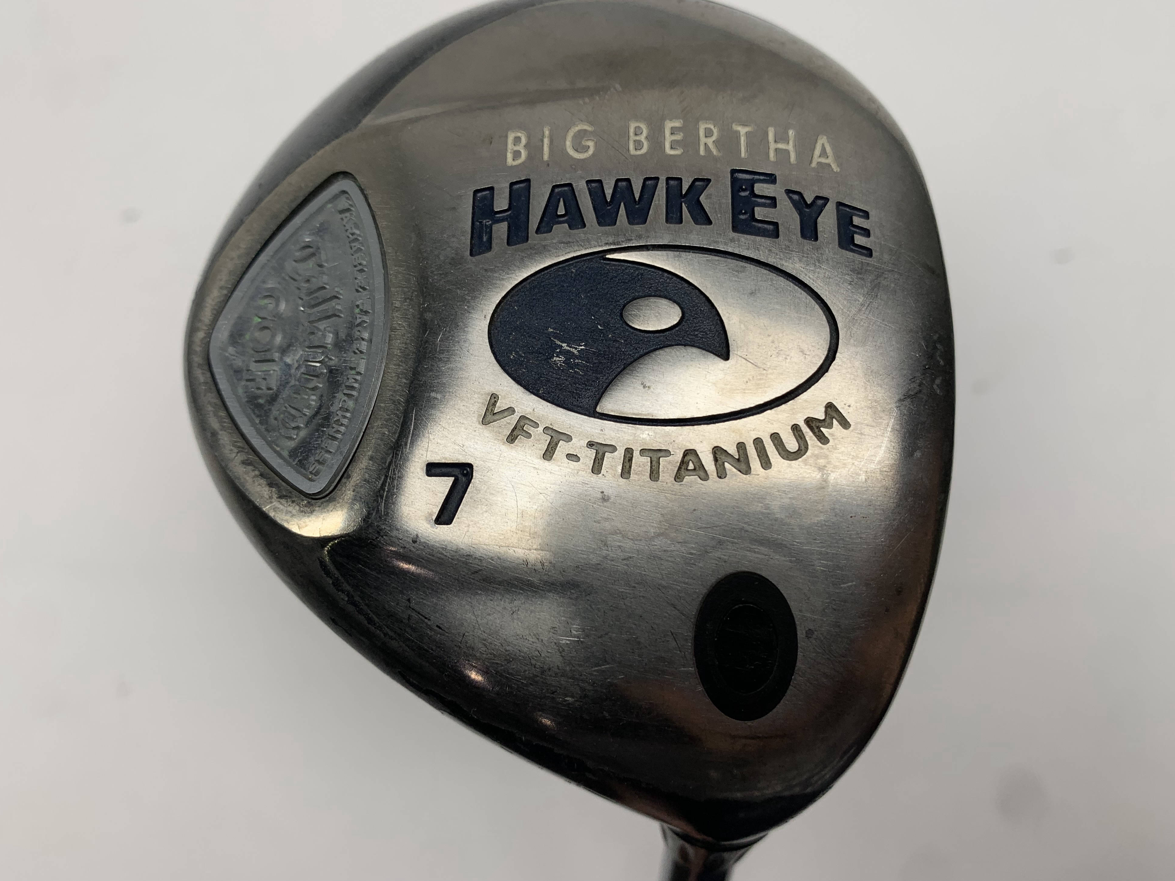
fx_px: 916
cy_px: 425
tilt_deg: -86.0
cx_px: 574
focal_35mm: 27
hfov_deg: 65.3
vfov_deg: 51.3
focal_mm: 4.25
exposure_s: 1/306
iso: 25
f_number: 1.8
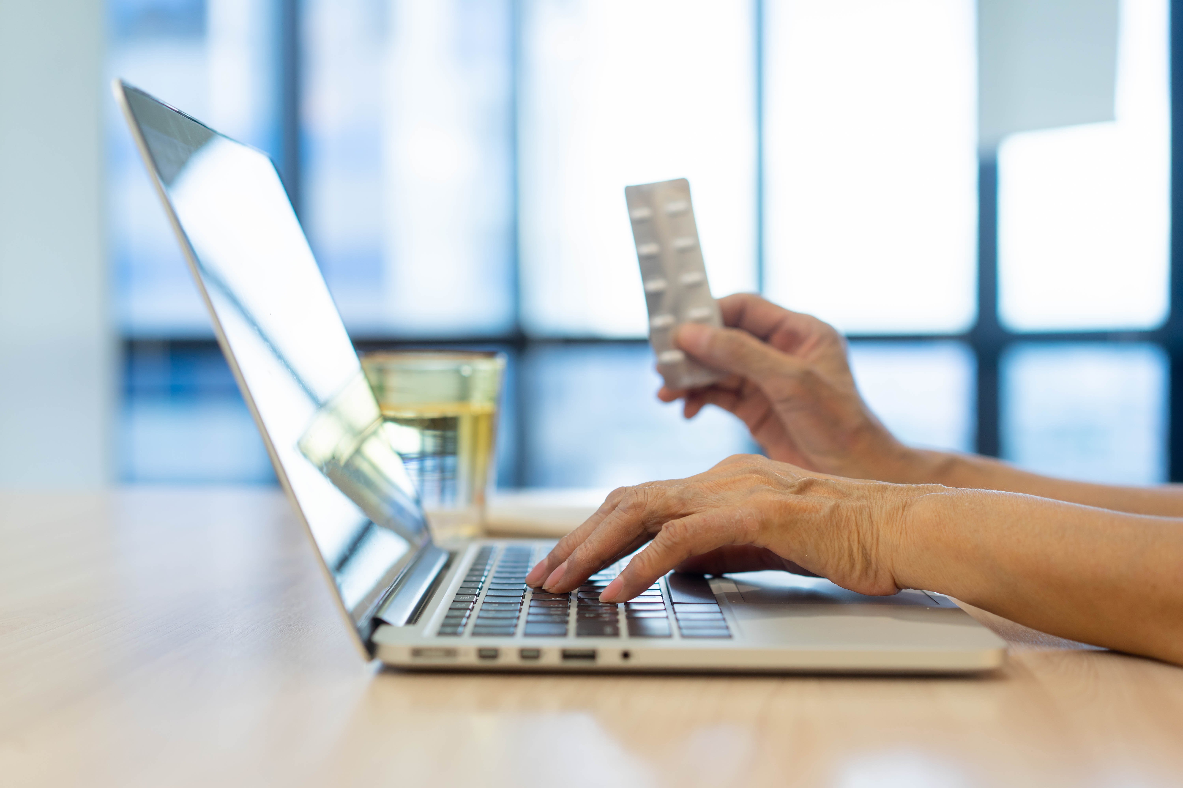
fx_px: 1807
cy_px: 394
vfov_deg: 24.6
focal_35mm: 55
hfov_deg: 36.2
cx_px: 592
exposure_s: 1/30
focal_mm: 55
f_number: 2.8
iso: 200
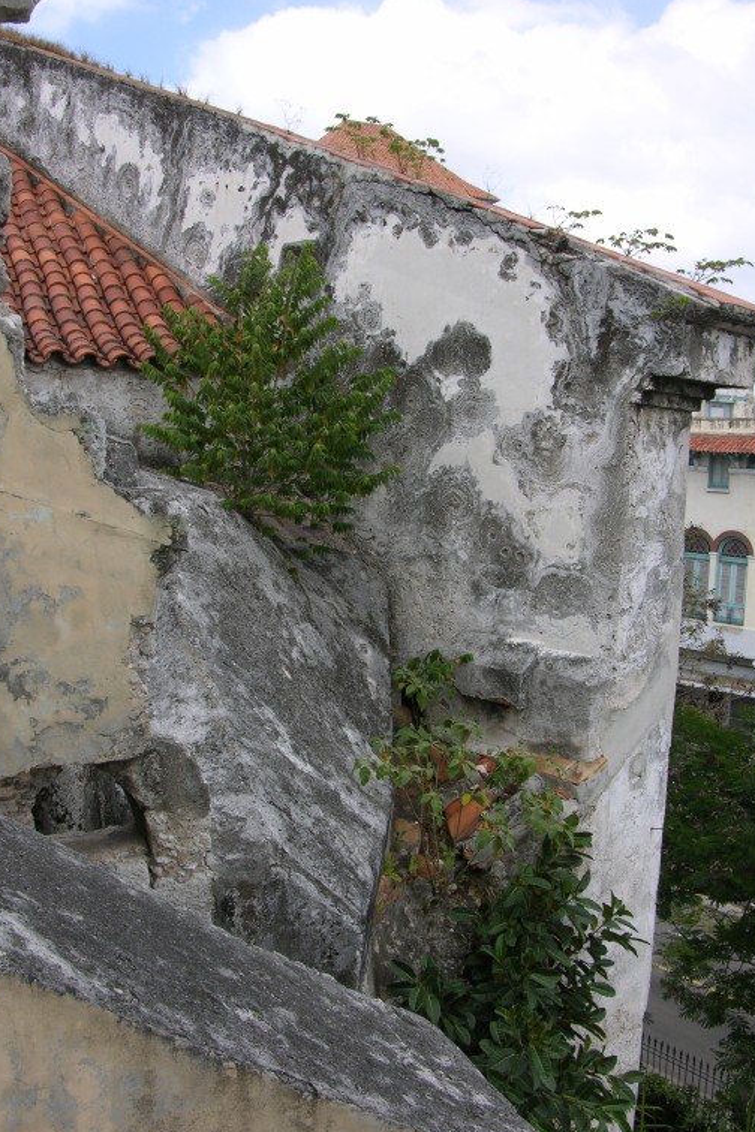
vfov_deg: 51.9
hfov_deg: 35.9
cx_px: 364
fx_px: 1164
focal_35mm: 37
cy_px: 570
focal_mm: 8.9
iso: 50
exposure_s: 1/176
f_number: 5.6
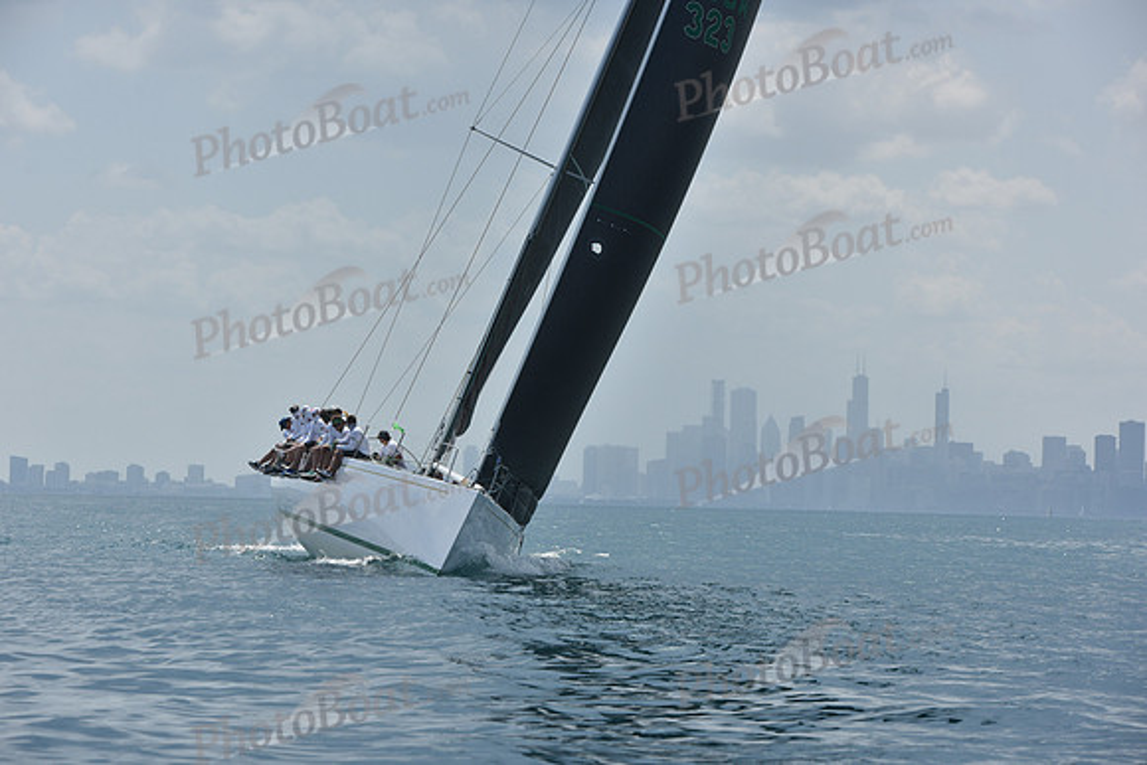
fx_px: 4143
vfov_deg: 10.6
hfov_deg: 15.8
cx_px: 574
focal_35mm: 130
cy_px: 382
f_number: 8
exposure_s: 1/1250
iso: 250
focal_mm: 130
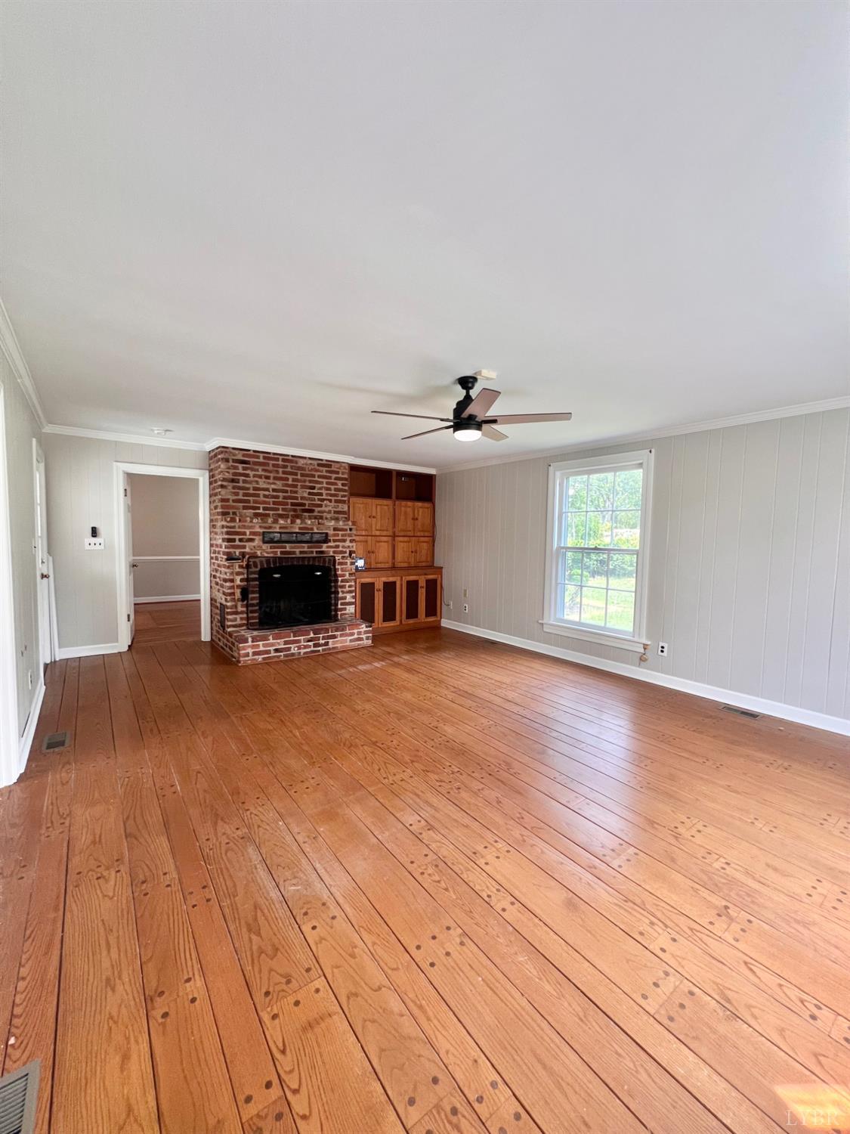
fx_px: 426
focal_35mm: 13
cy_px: 567
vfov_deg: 106.2
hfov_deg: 89.9
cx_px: 425
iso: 80
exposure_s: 1/99
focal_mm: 1.57
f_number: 1.8
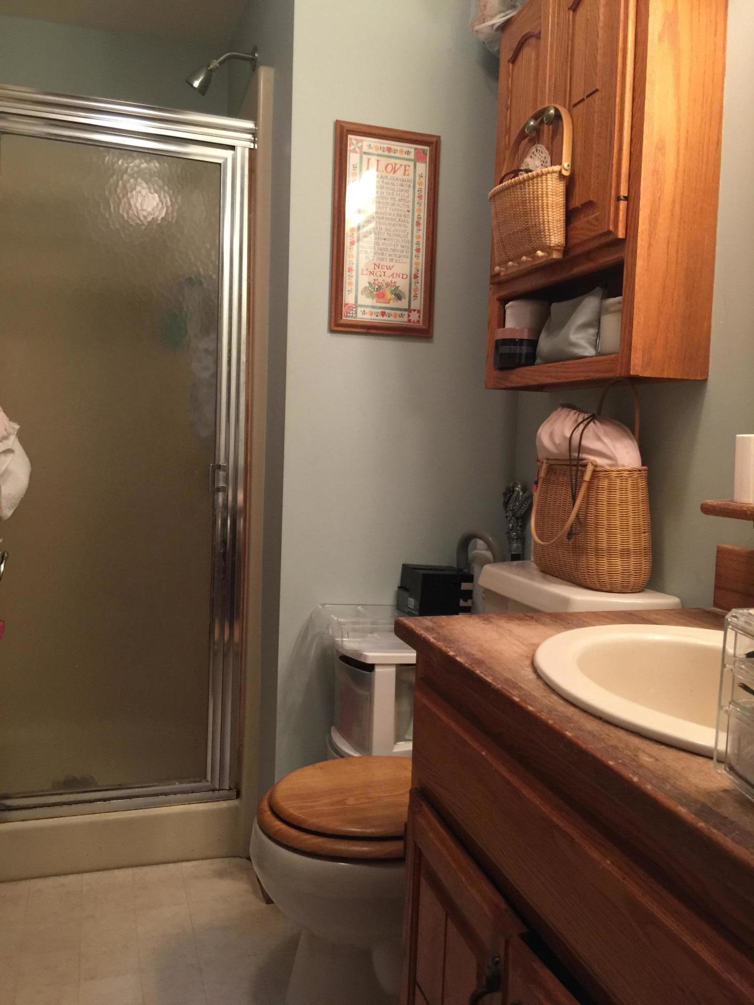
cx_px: 377
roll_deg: -1.5
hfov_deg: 48.2
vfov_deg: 61.7
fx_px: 842
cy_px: 502
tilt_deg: -4.5
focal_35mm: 29
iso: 100
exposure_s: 1/15
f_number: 2.2
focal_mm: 4.15
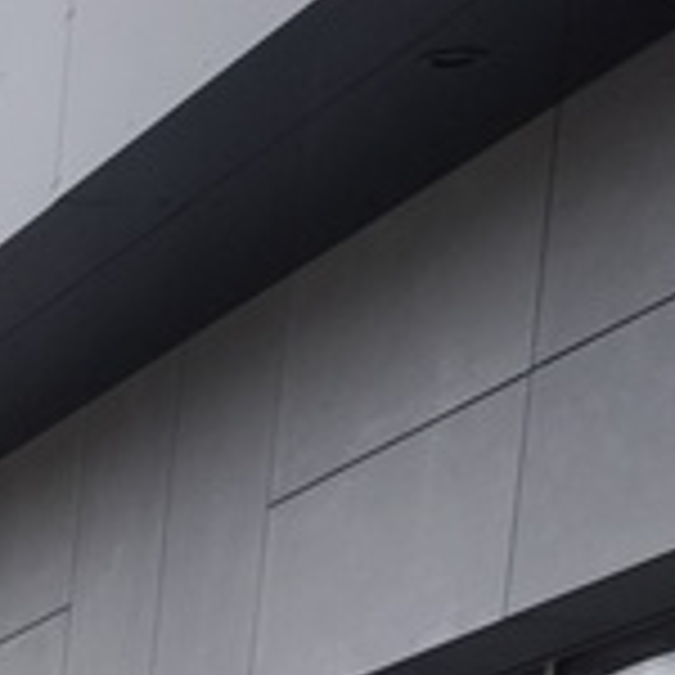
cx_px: -1642
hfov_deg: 6.9
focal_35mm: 217
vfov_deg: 6.6
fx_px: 4787
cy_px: 2628
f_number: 1.6
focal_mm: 6.57
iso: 80
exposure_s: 1/1598
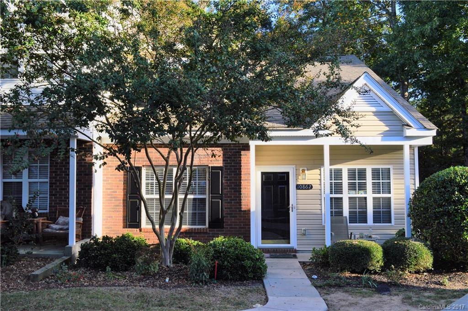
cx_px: 234
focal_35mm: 36
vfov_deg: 36.8
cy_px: 156
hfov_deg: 53.2
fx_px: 467
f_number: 10
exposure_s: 1/250
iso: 400
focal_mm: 24
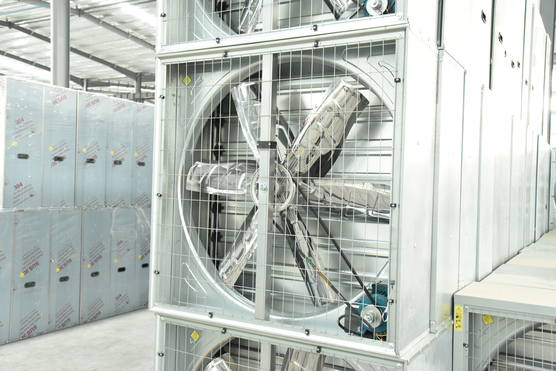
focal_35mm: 35
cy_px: 186
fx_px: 541
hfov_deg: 54.4
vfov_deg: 37.9
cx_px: 278
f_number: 8
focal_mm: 35
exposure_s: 1/30
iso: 5000
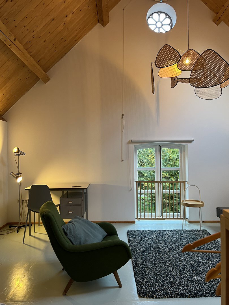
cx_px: 114
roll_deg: +0.6
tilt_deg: -0.1
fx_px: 229
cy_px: 152
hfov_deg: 53.1
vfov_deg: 67.3
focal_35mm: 26
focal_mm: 5.7
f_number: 1.5
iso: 125
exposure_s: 1/50
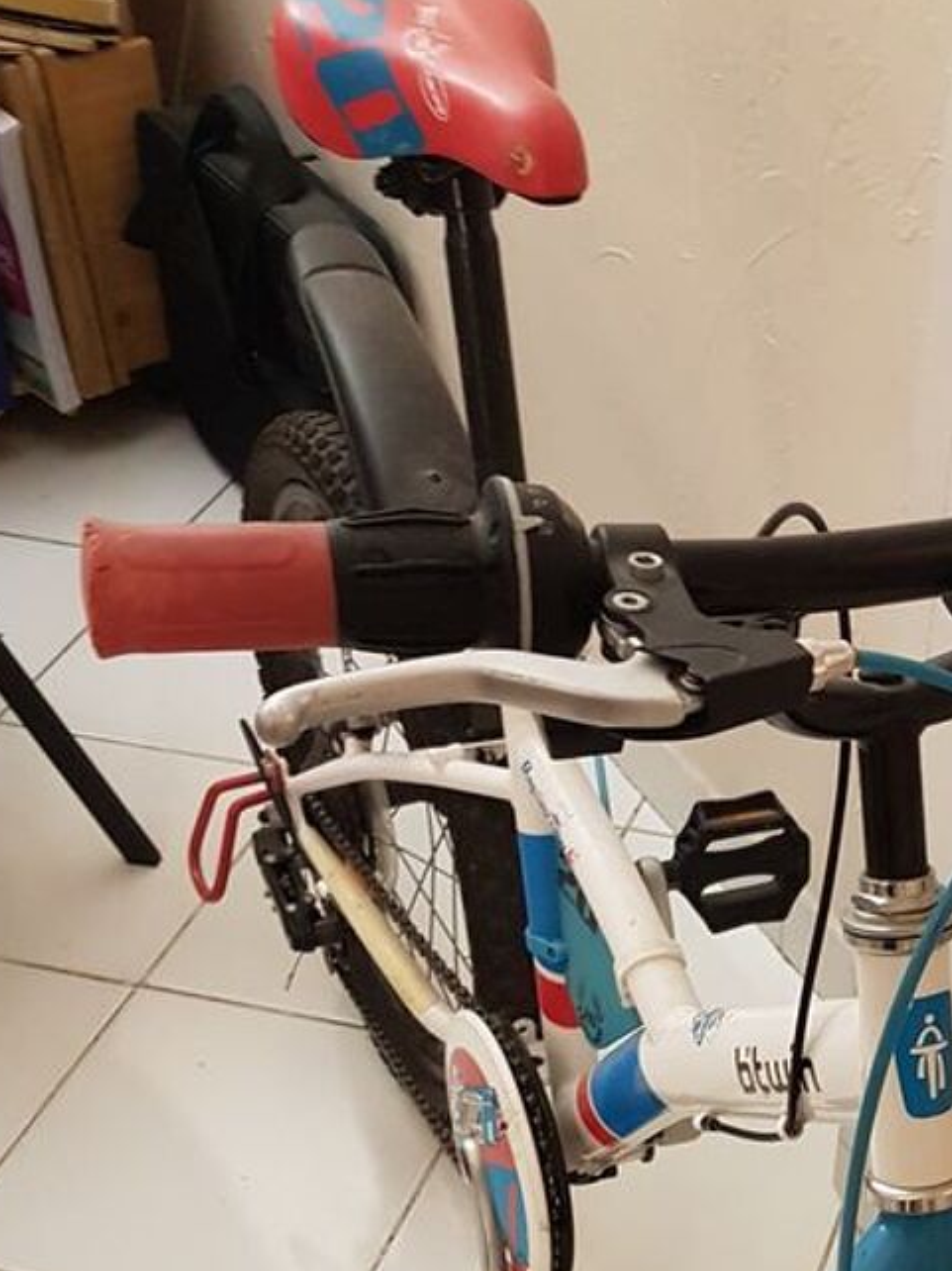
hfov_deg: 25.8
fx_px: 1981
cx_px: 930
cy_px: 1244
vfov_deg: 32.9
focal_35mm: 54
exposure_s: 1/25
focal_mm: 4.2
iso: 160
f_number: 1.7
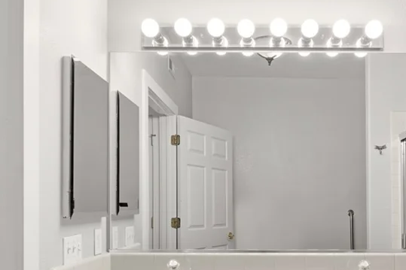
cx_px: 265
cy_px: 204
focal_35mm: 38
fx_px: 428
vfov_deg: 34.3
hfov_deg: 50.0
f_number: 8
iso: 400
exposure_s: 1/6
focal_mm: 20
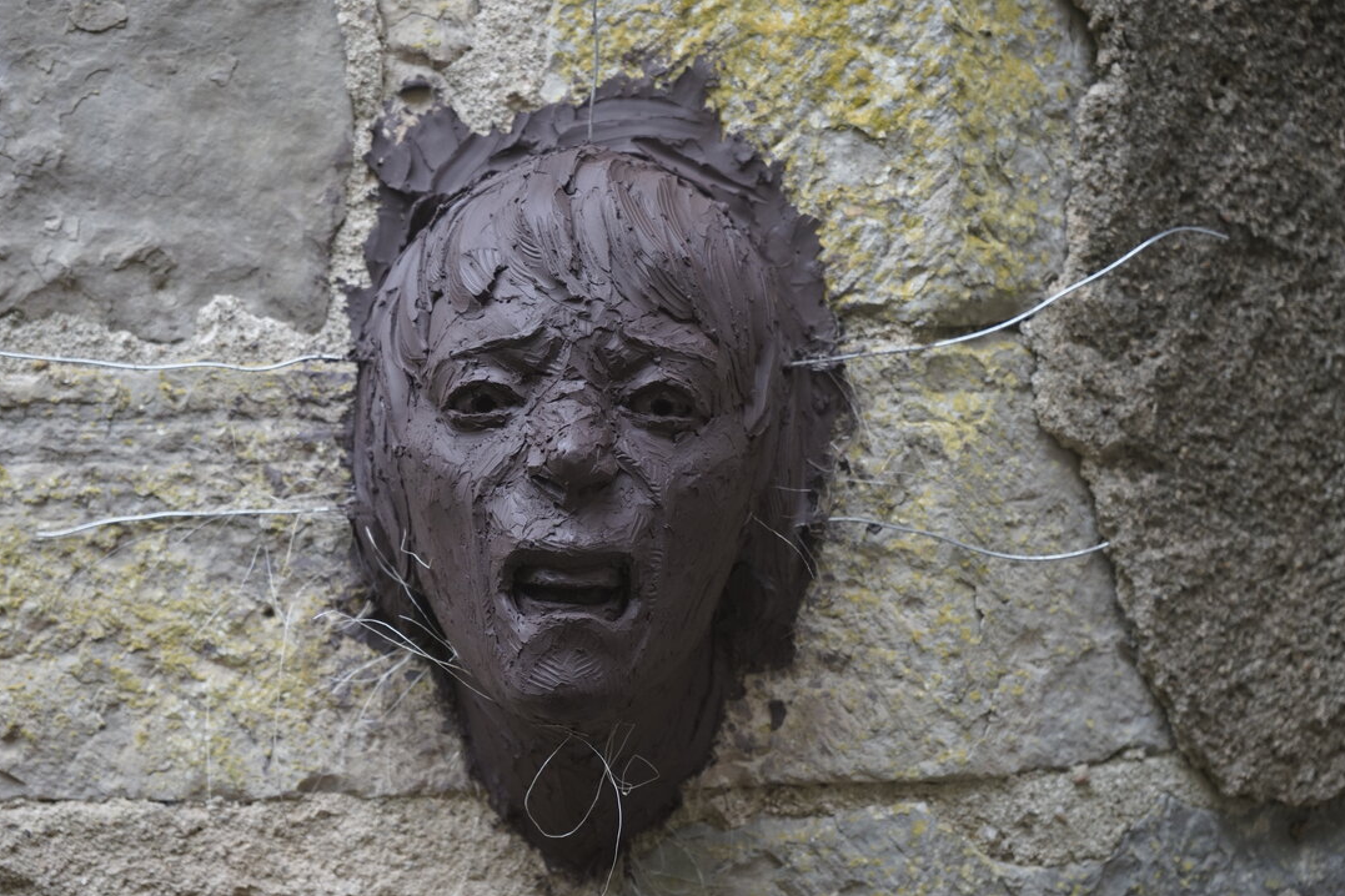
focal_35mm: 78
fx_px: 2914
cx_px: 641
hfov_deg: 26.0
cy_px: 449
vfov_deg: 17.5
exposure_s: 1/160
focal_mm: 70
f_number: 5.6
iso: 800
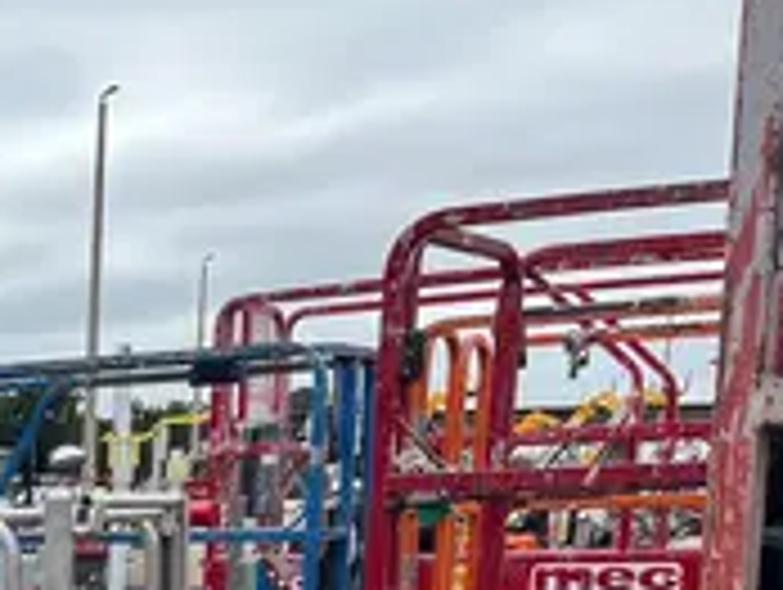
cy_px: 903
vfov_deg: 16.4
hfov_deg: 20.2
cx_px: -414
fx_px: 1857
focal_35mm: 82
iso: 50
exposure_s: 1/1672
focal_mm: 5.1
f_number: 1.6
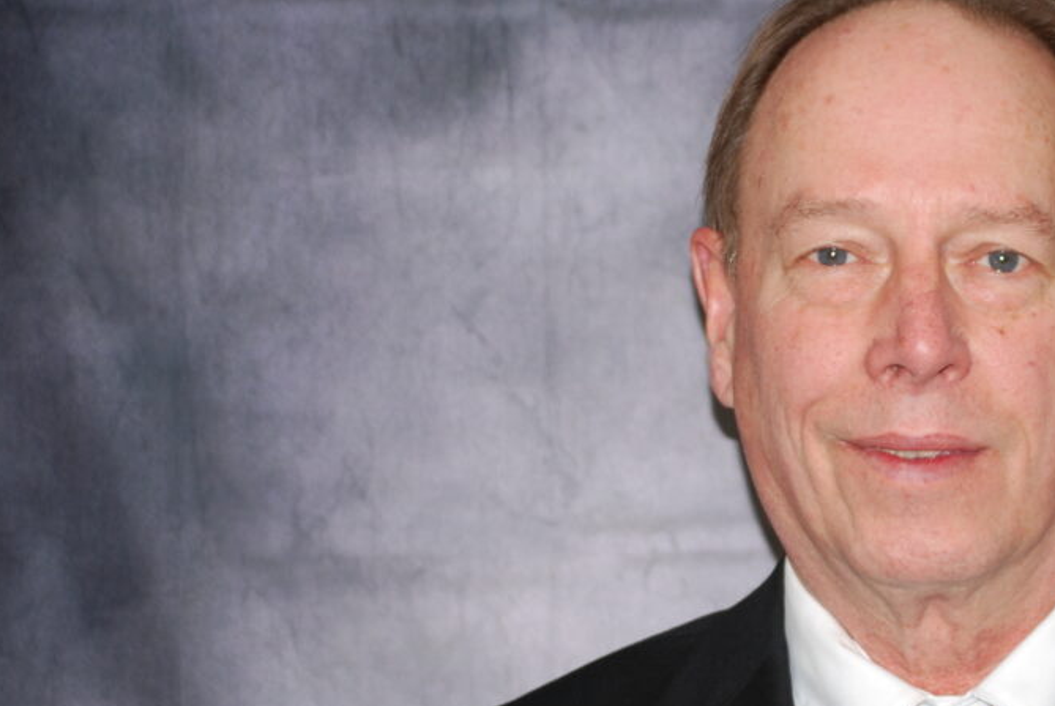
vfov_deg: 9.3
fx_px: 4340
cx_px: 937
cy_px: 429
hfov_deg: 13.7
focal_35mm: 148
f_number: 4
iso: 100
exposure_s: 1/60
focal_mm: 55
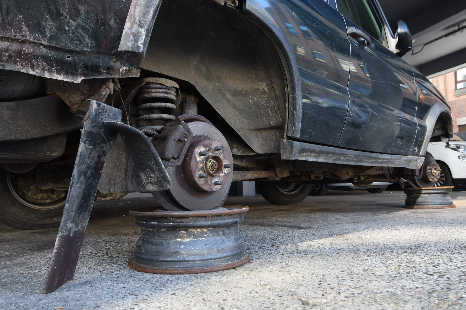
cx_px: 233
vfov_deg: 50.4
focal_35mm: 26
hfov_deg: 70.4
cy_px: 155
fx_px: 330
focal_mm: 17
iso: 500
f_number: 5
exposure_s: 1/100
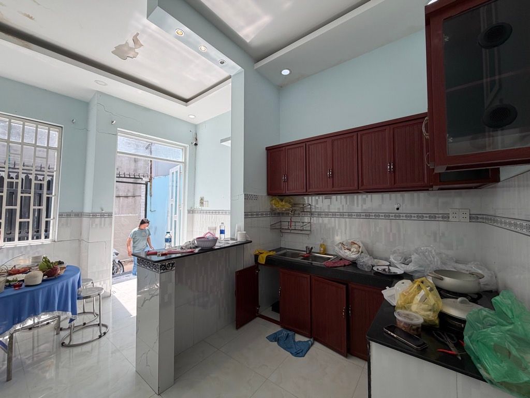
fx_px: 214
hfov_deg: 102.1
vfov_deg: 85.7
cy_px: 199
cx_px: 265
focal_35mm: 14
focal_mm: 2.22
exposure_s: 1/416
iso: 64
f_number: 2.2
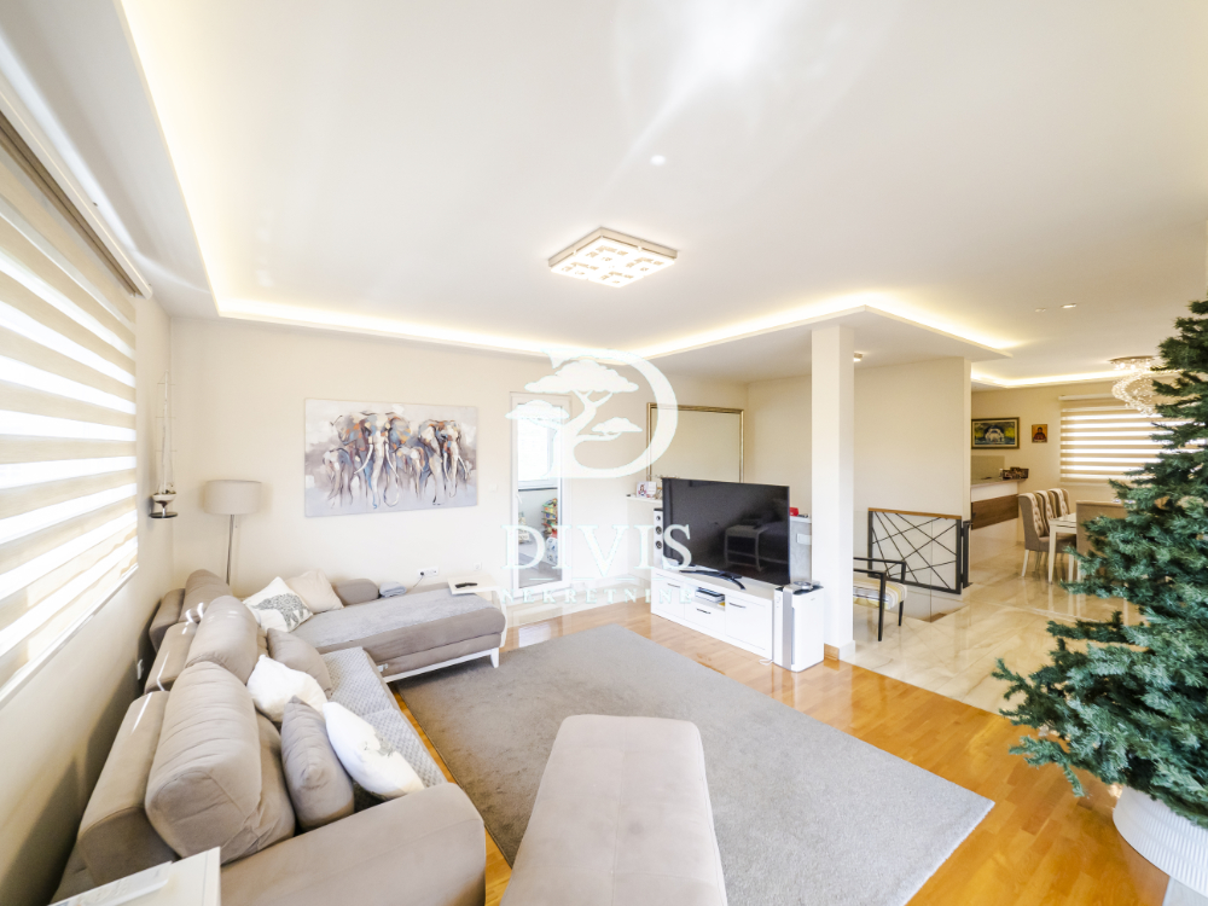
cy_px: 453
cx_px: 604
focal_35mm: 14
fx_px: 489
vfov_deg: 85.7
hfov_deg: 102.1
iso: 400
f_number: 4
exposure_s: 1/160
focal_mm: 7
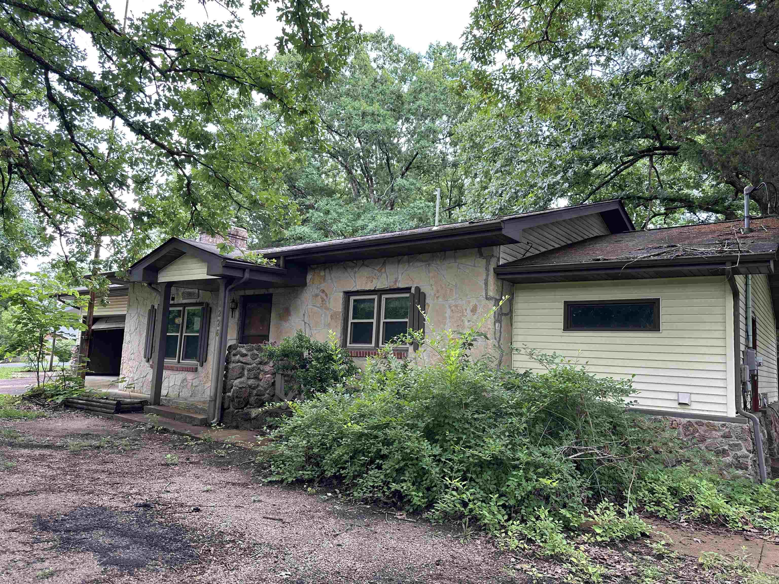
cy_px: 292
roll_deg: -3.3
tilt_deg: +7.6
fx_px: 540
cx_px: 390
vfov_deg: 56.8
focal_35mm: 24
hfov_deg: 71.6
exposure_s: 1/194
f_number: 1.78
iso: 80
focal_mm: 6.86
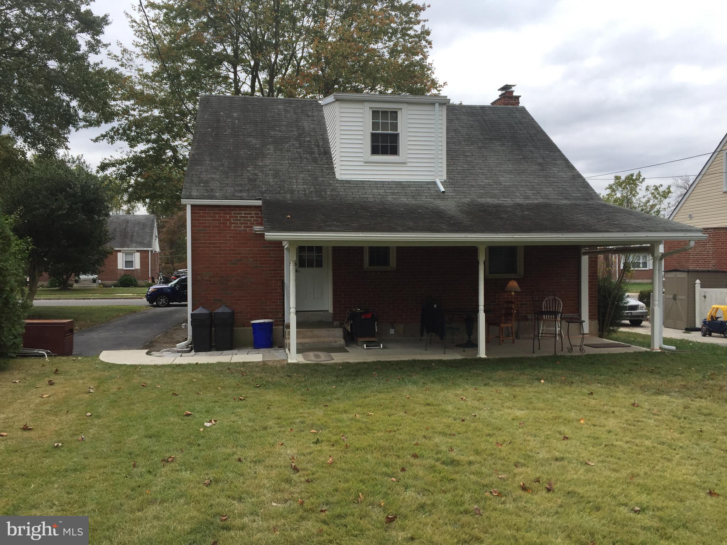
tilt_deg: -2.0
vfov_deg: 48.2
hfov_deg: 61.7
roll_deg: +0.2
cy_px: 272
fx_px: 609
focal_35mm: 29
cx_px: 364
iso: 32
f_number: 2.2
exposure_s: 1/860
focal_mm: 4.15
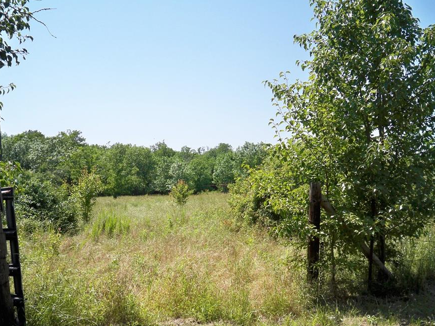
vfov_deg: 35.1
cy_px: 179
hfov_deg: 45.8
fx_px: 515
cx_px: 208
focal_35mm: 41
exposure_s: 1/400
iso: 64
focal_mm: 6.3
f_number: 4.7
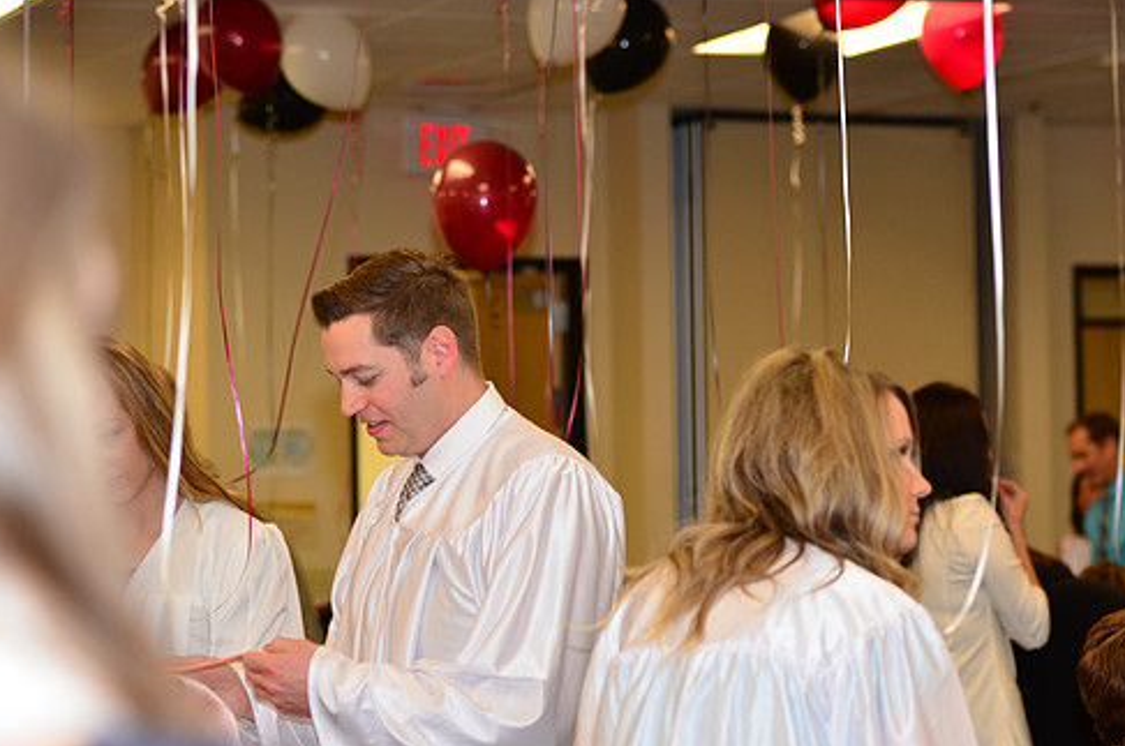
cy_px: 381
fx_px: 3900
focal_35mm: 125
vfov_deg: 10.9
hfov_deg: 16.4
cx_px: 633
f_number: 2.8
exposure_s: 1/60
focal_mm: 70
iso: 500
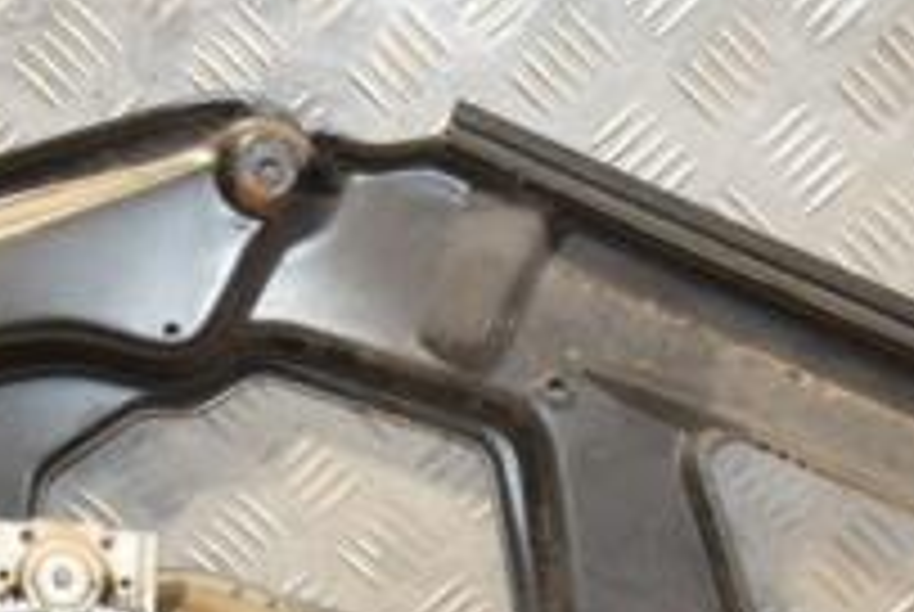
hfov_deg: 17.8
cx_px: 464
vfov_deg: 11.8
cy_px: 608
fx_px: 2924
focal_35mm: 115
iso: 800
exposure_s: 1/200
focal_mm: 26
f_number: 5
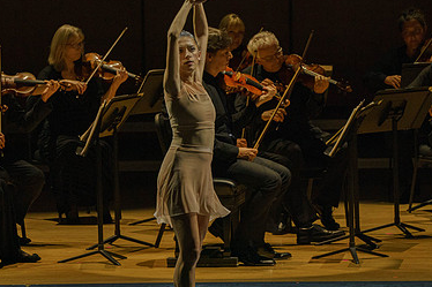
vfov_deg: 3.0
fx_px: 5433
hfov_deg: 4.6
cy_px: 149
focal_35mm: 453
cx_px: 152
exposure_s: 1/250
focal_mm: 285
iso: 4000
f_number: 11
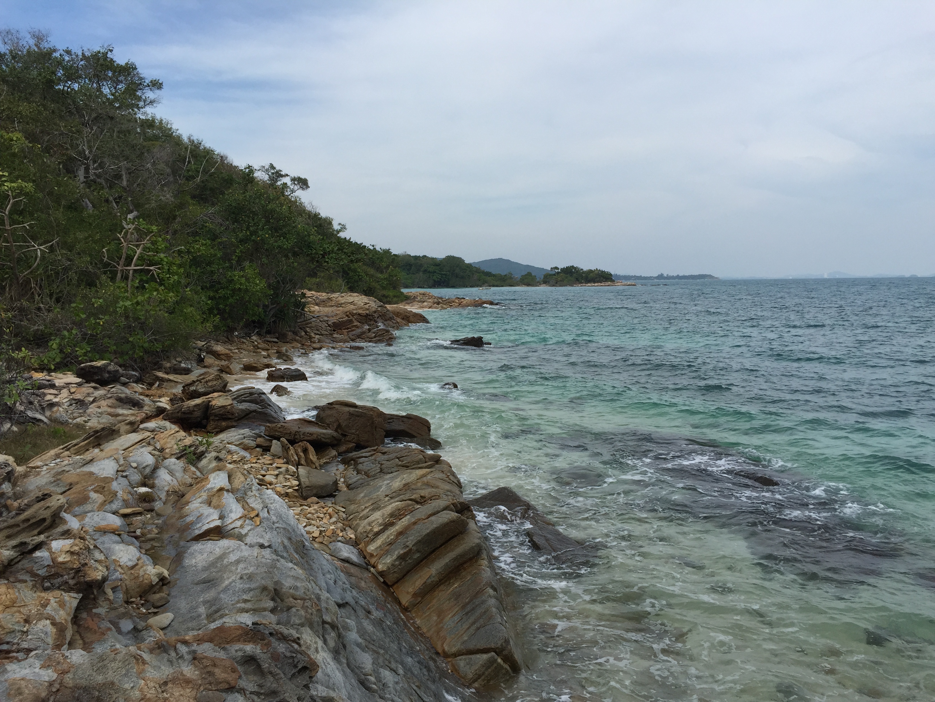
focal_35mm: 29
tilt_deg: -3.9
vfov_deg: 48.2
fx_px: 783
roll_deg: -0.4
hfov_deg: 61.7
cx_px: 468
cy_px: 351
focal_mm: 4.15
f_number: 2.2
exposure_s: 1/2475
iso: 32
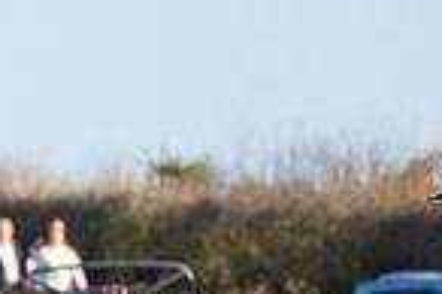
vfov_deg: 1.7
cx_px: 792
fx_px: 10020
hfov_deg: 2.5
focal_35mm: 817
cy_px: 640
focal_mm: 103
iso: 400
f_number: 4
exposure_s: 1/1600
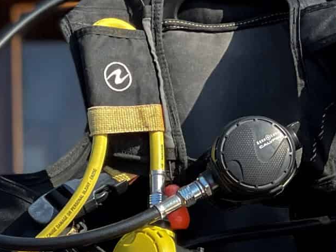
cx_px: -11
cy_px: 333
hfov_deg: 9.3
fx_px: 2058
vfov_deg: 6.9
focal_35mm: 212
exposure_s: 1/580
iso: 32
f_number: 2
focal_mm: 6
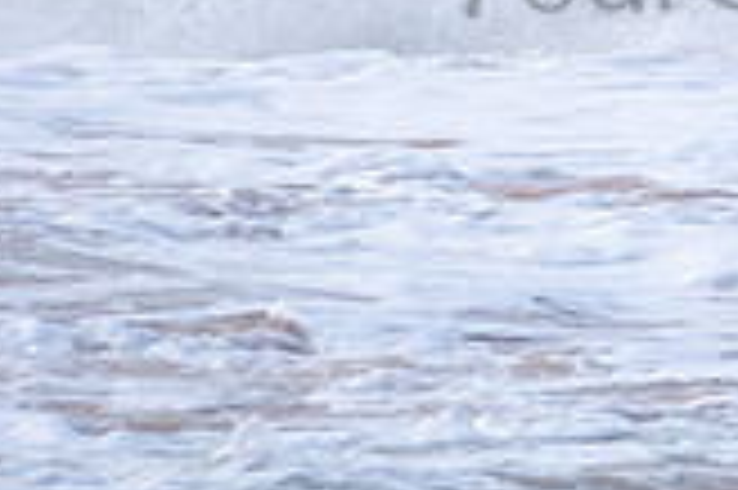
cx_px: 909
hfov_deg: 0.8
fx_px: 54434
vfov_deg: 0.5
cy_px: -92
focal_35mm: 2658
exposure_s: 1/1250
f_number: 5.6
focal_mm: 500
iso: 200
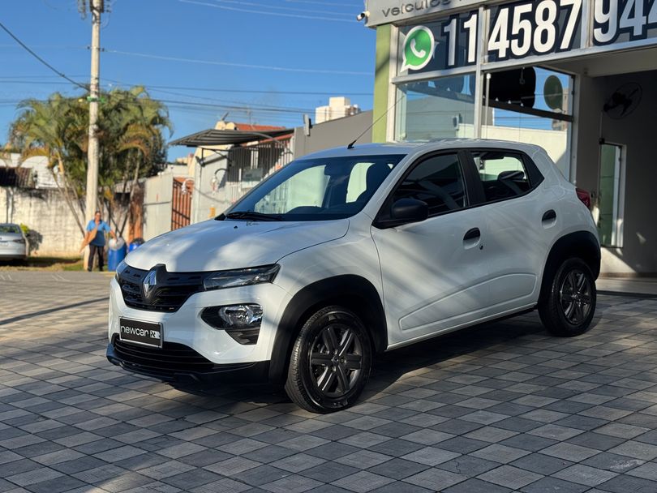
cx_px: 328
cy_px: 246
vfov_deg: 30.3
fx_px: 911
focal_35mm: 48
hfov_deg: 39.6
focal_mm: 6.76
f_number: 1.78
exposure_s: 1/4310
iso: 64
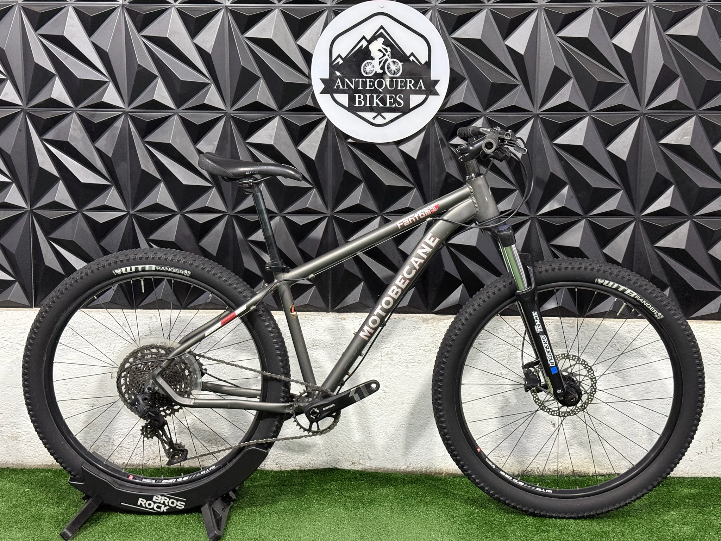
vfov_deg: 30.3
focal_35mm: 48
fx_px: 1000
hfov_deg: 39.7
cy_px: 270
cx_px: 360
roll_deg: -0.4
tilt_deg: -8.3
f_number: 1.78
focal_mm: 6.76
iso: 250
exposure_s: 1/60
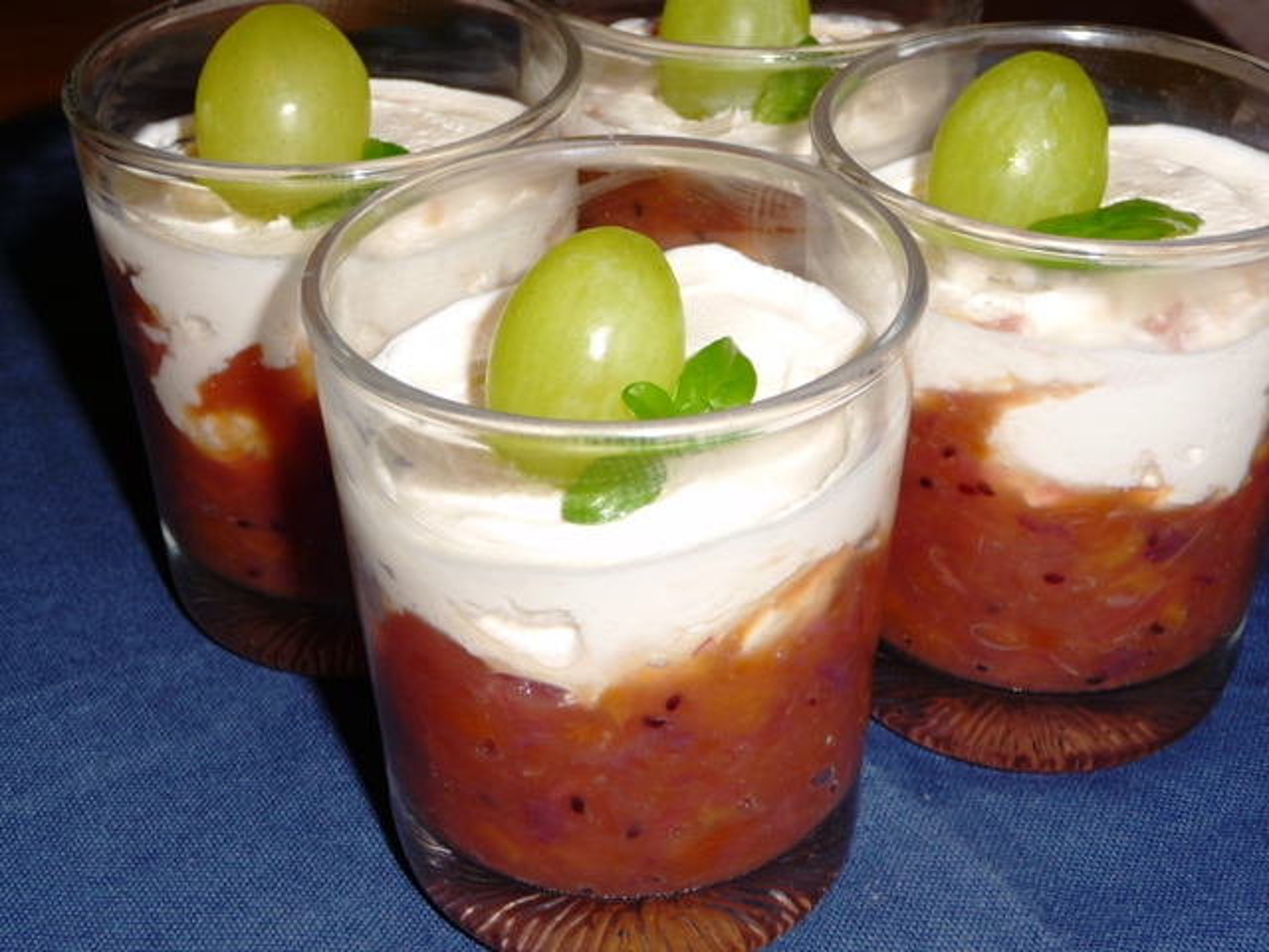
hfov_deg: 31.2
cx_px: 634
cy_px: 476
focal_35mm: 62
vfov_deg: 23.7
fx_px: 2273
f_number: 4.5
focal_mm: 10.5
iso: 100
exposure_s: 1/30
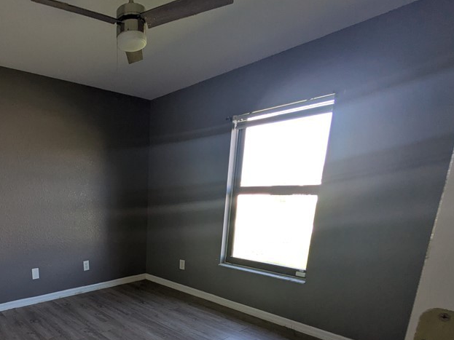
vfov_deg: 55.2
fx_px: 302
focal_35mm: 23
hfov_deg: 68.8
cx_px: 110
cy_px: 266
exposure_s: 1/120
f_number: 2.2
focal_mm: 1.83
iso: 119
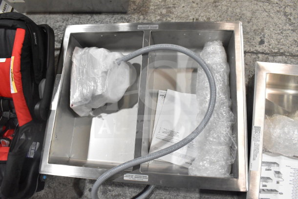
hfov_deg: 67.4
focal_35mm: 27
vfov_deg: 48.0
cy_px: 100
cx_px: 149
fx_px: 224
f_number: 10
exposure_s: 1/400
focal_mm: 18
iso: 6400
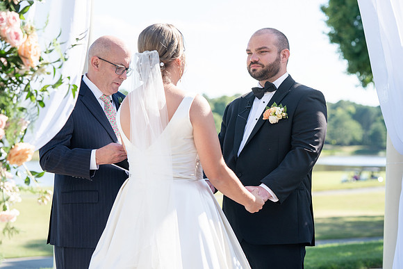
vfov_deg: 14.7
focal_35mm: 93
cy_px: 137
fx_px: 1044
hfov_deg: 21.9
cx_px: 211
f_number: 4
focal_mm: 87
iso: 100
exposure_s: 1/640
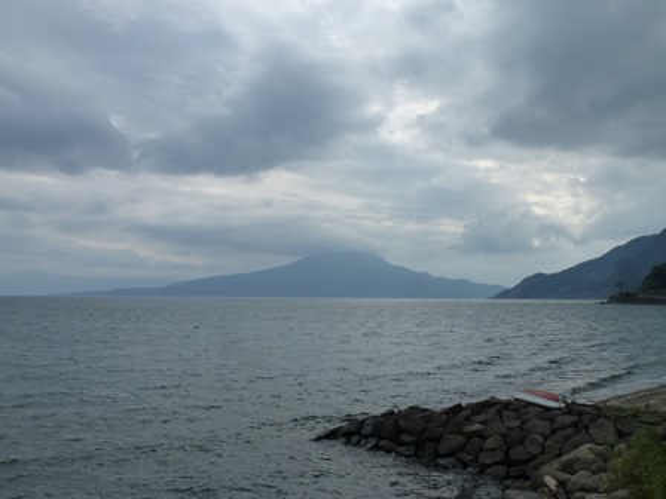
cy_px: 250
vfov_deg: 46.8
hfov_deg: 60.0
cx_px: 333
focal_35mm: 30
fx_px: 577
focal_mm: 5.4
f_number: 4
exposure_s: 1/2000
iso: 160
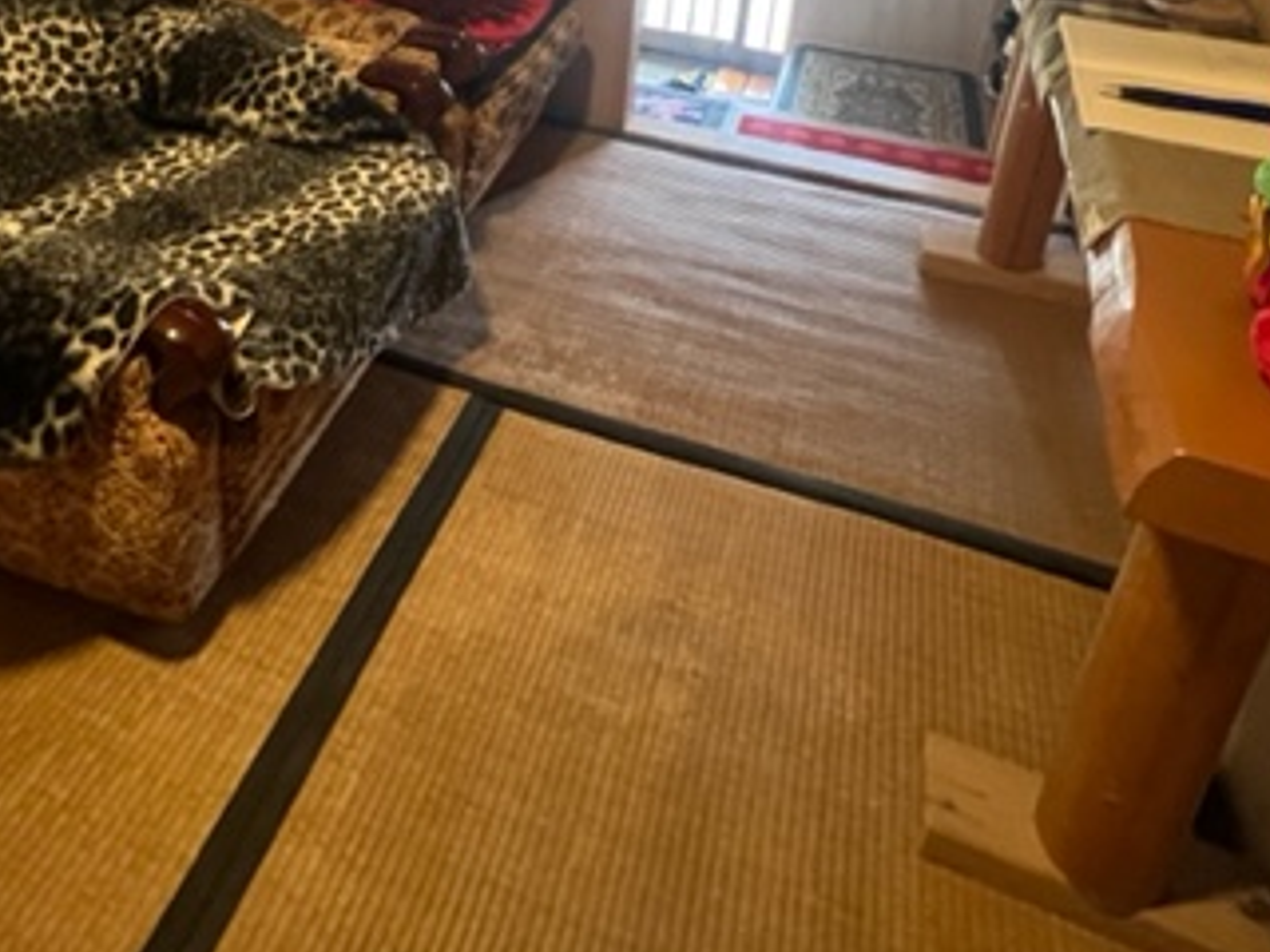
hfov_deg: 66.5
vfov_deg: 45.3
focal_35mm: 26
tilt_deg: -21.6
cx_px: 496
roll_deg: -2.3
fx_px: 954
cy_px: 12
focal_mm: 1.57
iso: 500
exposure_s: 1/60
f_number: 1.8
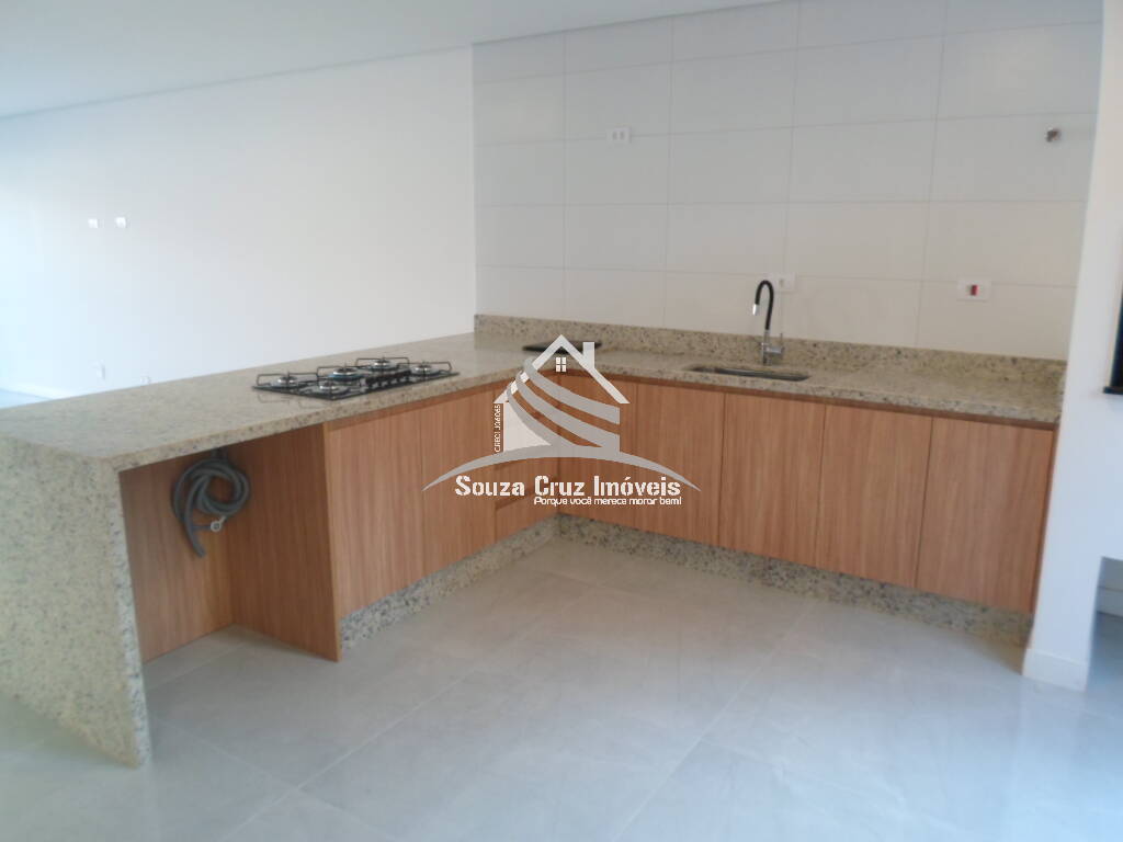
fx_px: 811
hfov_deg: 69.4
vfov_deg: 54.9
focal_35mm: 25
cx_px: 562
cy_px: 421
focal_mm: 4.5
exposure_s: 1/45
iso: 80
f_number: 2.5
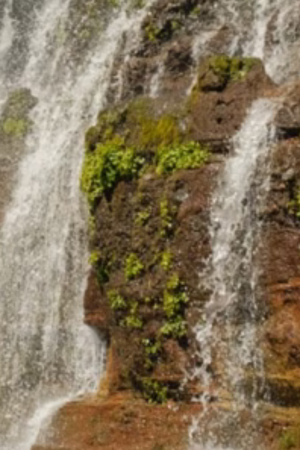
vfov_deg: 20.3
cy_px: 144
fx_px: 1250
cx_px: -95
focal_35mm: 100
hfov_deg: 13.2
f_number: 8
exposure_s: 1/500
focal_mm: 19.6
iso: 400
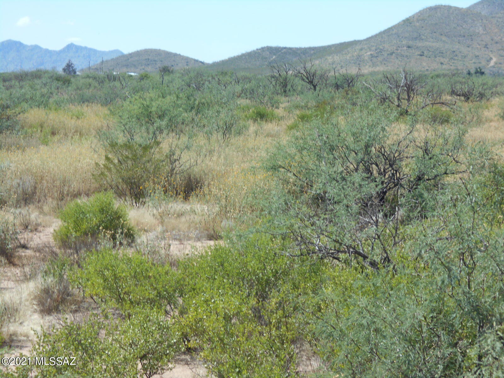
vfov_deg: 11.4
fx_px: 1893
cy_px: 189
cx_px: 252
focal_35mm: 130
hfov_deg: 15.2
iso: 80
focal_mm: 23
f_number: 6.5
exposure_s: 1/200
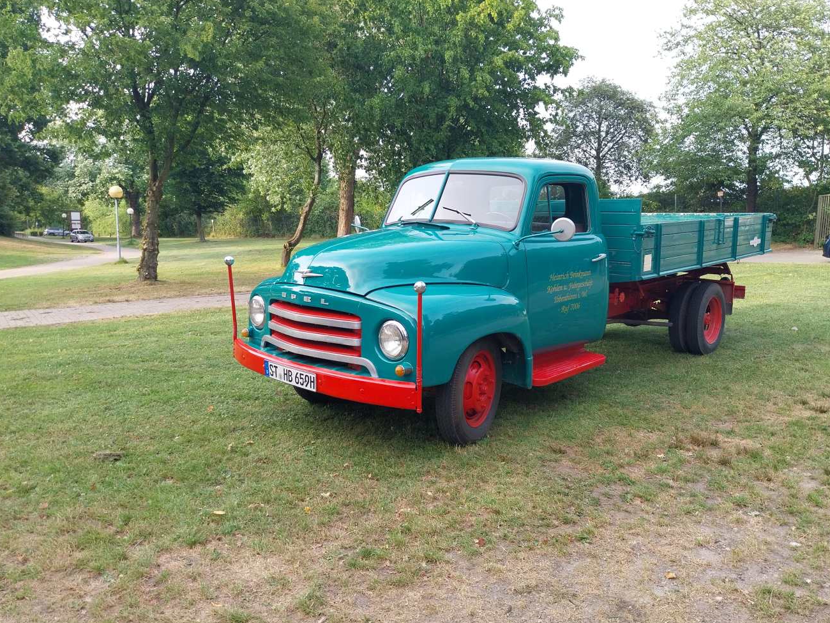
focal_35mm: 28
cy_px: 332
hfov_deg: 63.4
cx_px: 433
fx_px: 671
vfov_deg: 49.7
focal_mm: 4
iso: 25
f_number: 1.8
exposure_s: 1/123
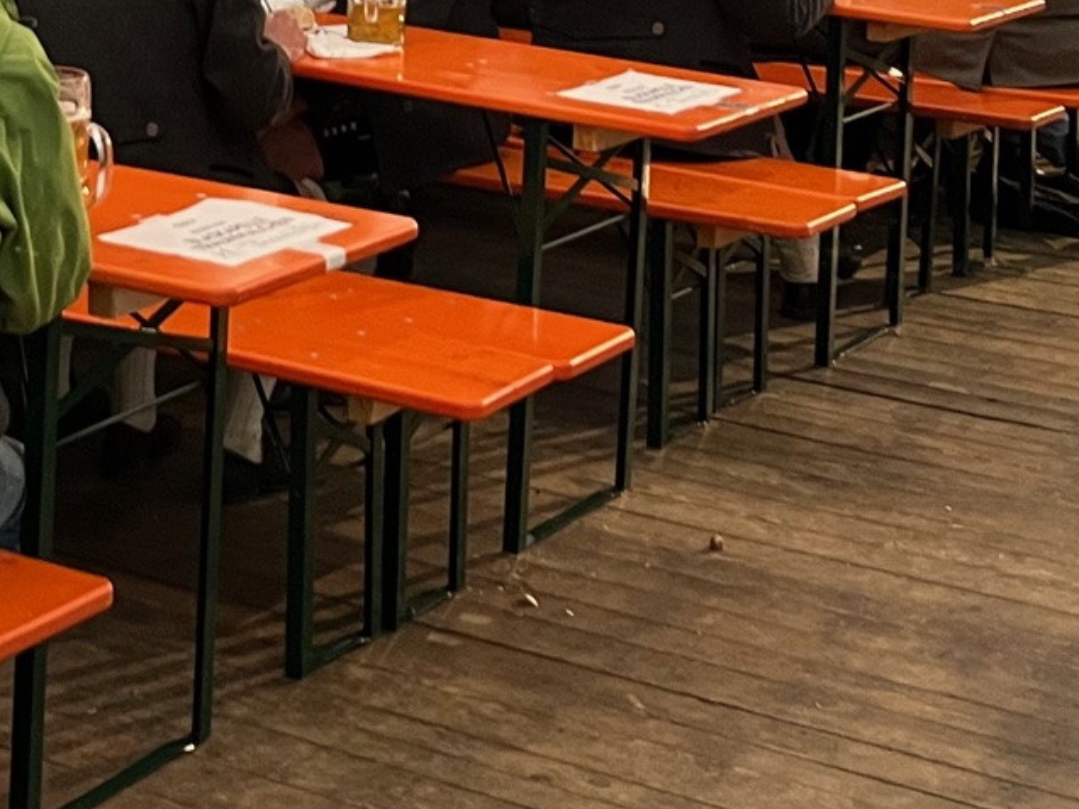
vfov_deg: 15.2
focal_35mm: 90
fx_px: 2805
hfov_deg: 21.4
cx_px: 143
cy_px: -395
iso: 250
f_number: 1.6
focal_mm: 5.1
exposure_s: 1/50
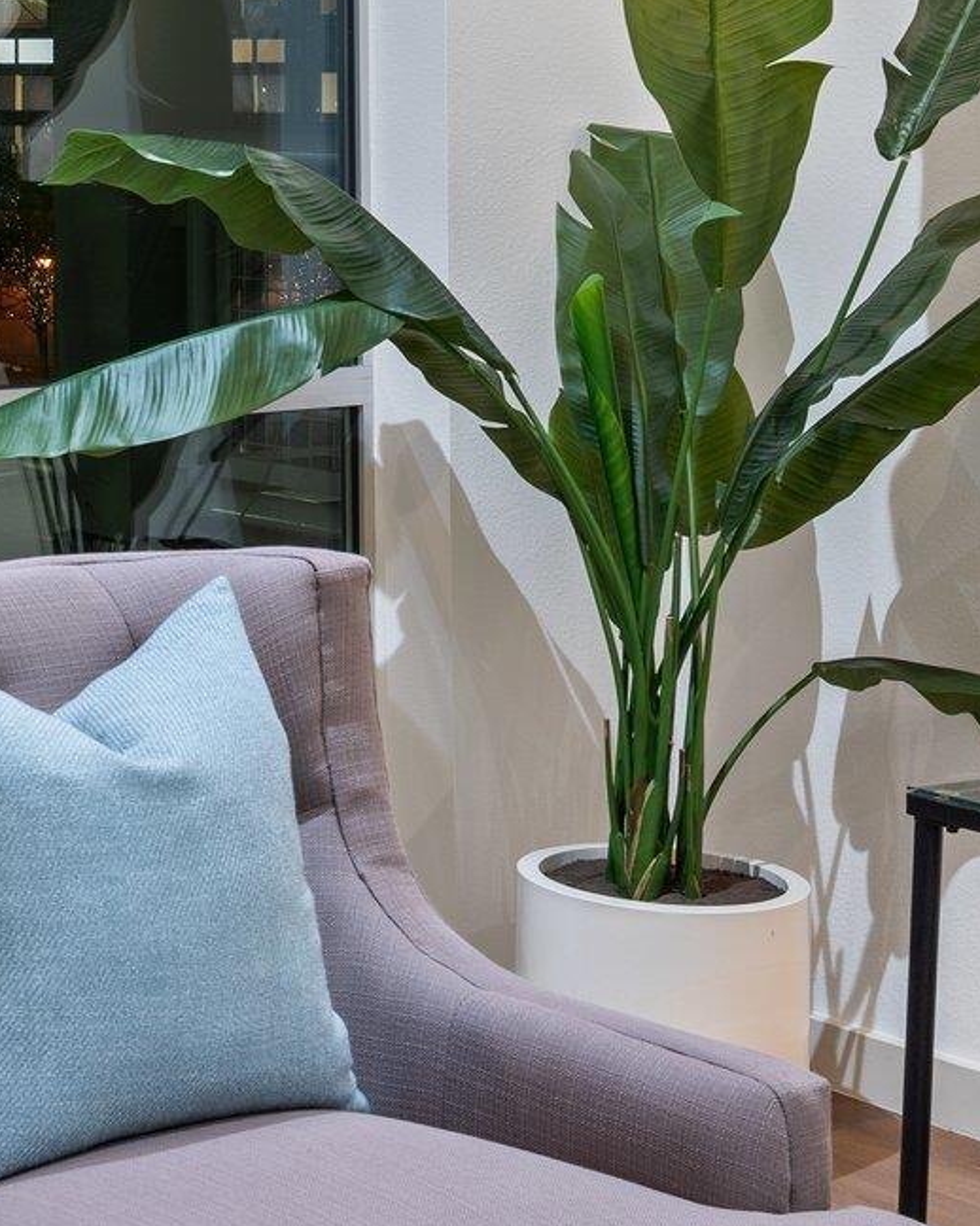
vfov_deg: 20.3
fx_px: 3337
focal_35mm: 92
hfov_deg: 15.9
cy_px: 41
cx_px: -254
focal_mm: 31
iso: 100
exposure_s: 2
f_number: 8
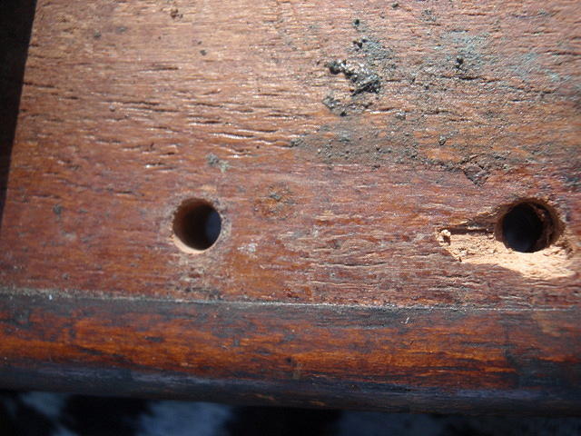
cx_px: 290
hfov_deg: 46.8
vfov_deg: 36.0
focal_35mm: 40
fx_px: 671
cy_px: 218
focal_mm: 7.25
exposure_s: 1/160
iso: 64
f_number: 3.9
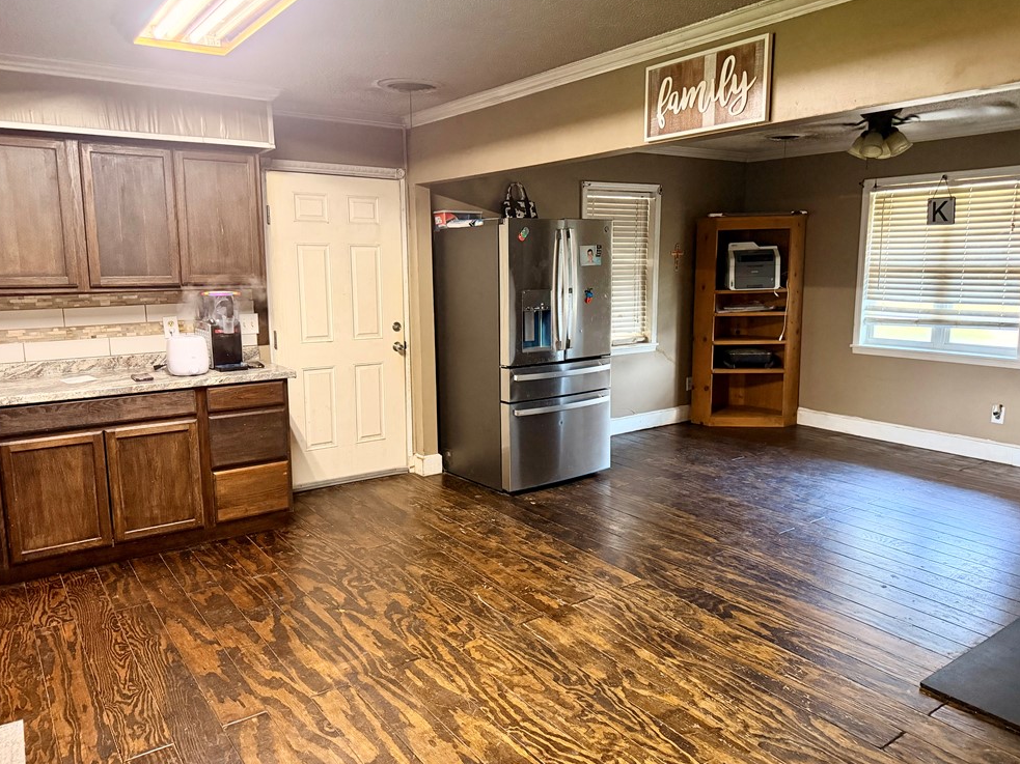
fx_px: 737
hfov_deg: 69.4
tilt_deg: -10.1
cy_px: 383
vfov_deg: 54.9
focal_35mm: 25
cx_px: 499
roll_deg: +0.4
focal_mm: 6.76
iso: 800
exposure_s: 1/40
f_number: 1.78
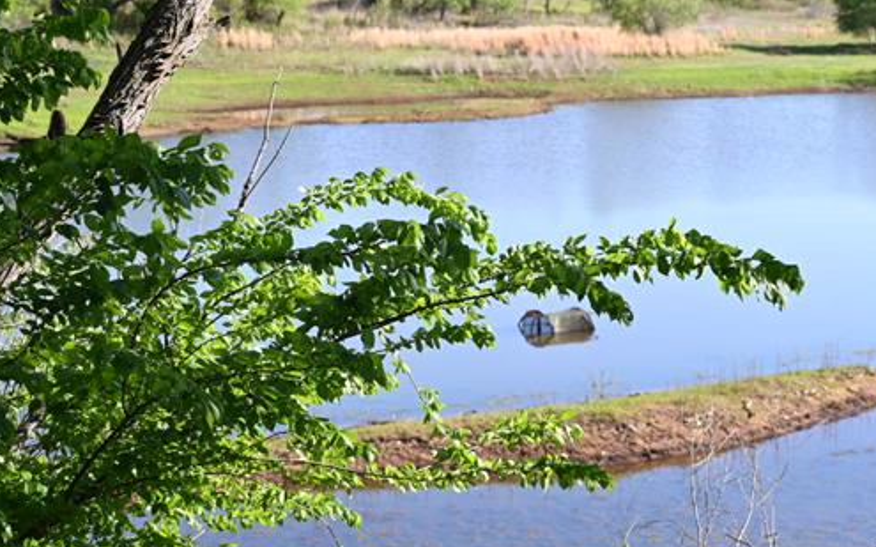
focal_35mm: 97
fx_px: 2315
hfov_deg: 21.2
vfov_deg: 13.5
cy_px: 290
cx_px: 697
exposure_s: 1/400
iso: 100
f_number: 4
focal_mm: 46
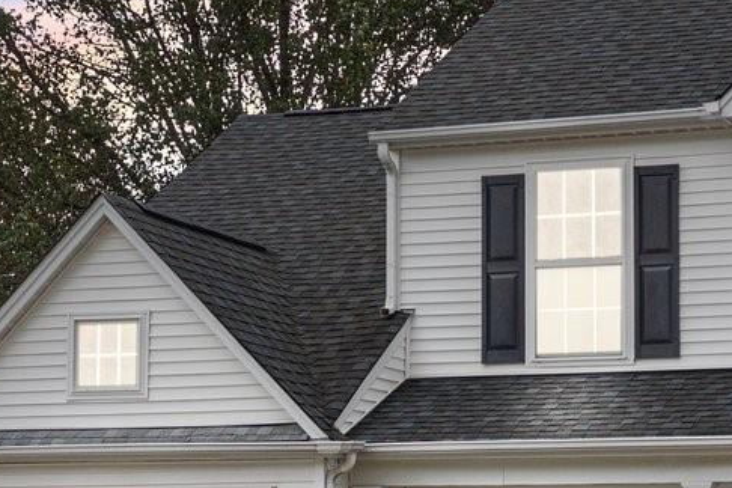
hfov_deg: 17.3
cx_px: 461
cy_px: 443
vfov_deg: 11.5
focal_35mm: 118
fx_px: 2399
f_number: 3.5
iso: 100
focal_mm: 10.26
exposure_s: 1/60
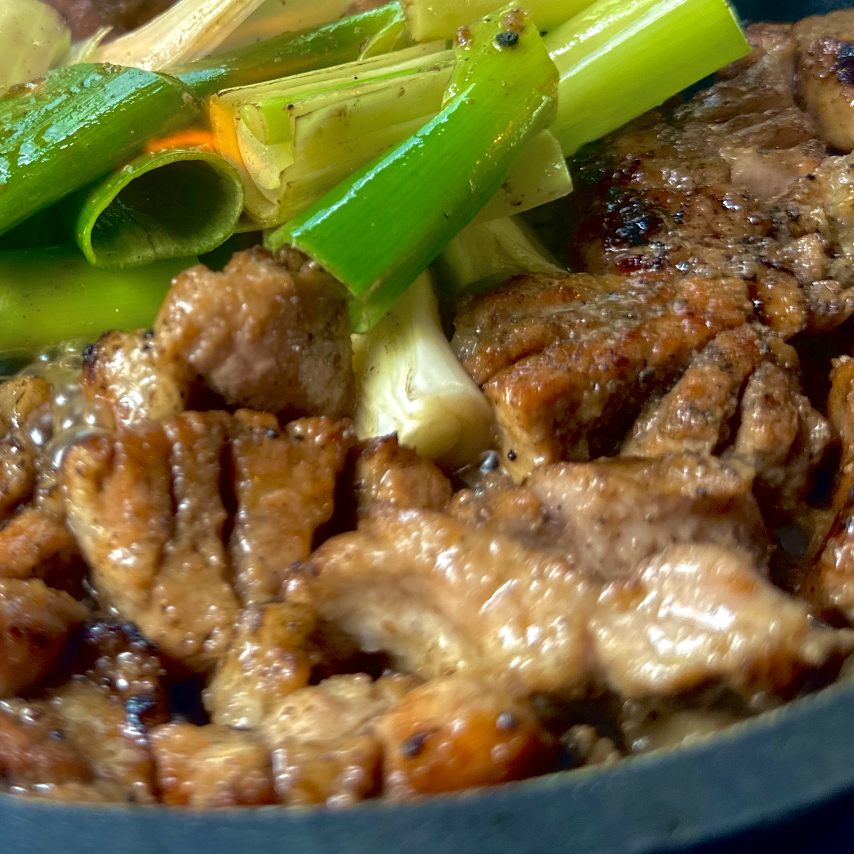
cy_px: 292
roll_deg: -1.4
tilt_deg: -38.1
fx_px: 1144
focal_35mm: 41
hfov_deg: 39.5
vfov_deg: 40.5
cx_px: 183
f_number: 1.78
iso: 125
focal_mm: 6.86
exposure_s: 1/60
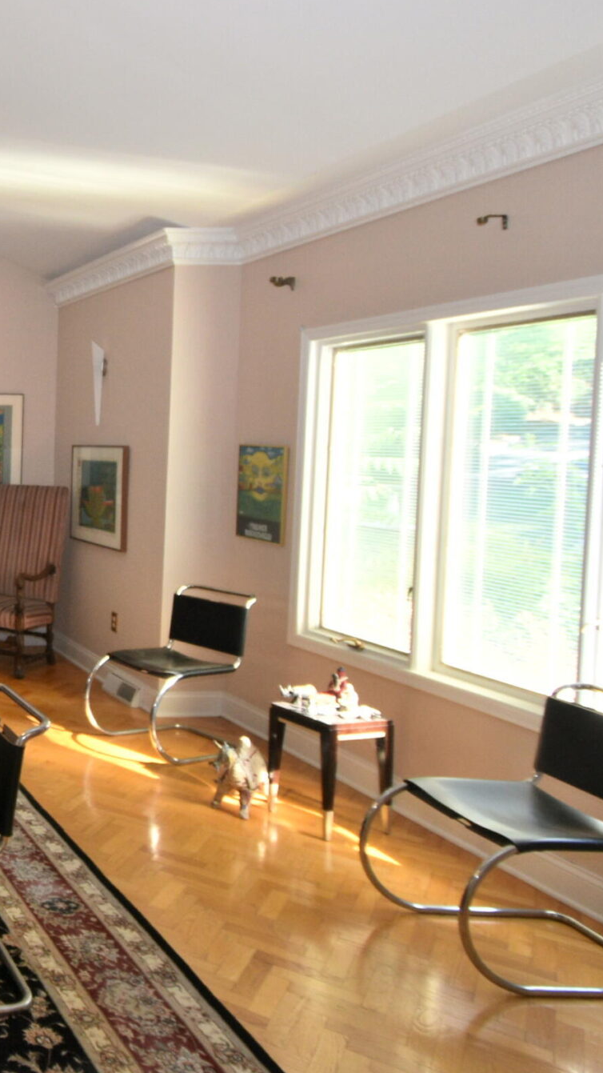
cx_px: -234
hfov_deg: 29.1
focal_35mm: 30
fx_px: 853
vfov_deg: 64.1
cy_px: 476
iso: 640
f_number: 5.6
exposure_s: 1/100
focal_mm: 10
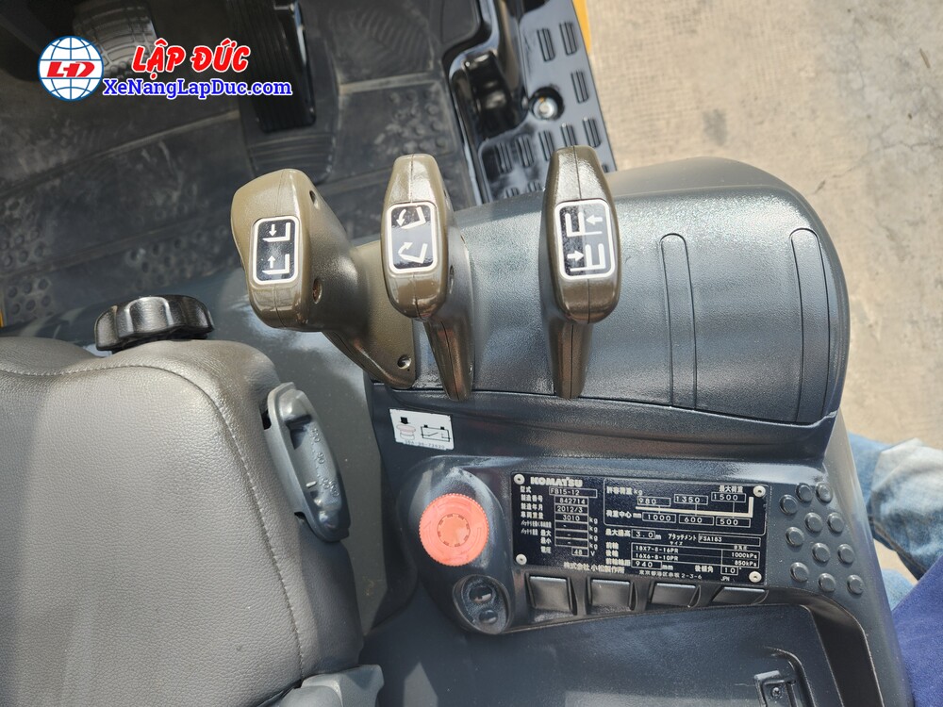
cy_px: 354
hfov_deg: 73.9
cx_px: 472
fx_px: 627
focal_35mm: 23
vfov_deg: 58.9
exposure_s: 1/252
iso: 20
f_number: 1.8
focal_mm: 5.4
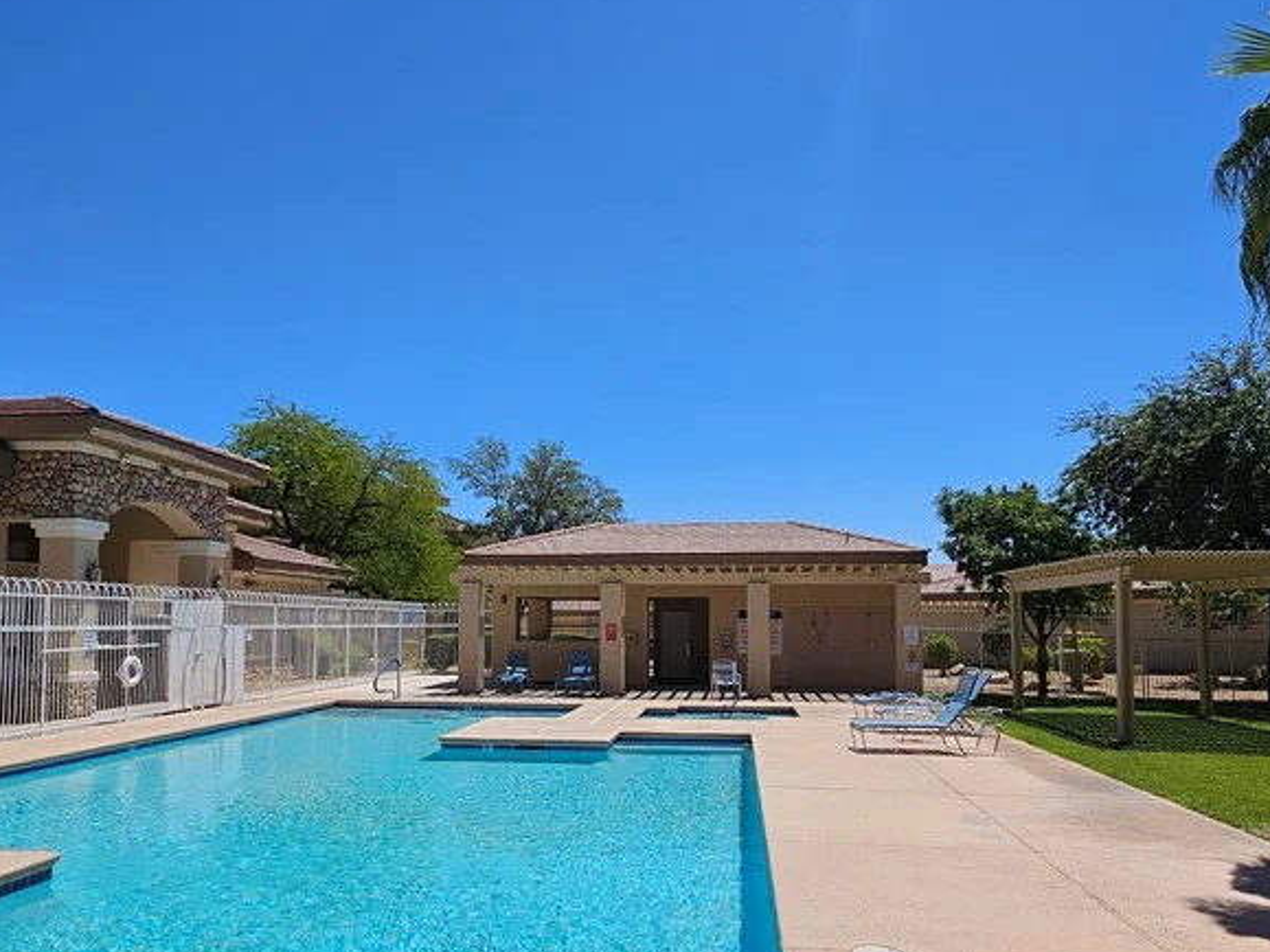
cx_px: 625
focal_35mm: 23
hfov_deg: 73.9
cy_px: 563
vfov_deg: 58.5
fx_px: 844
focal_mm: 2.2
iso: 50
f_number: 2.2
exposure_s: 1/5000
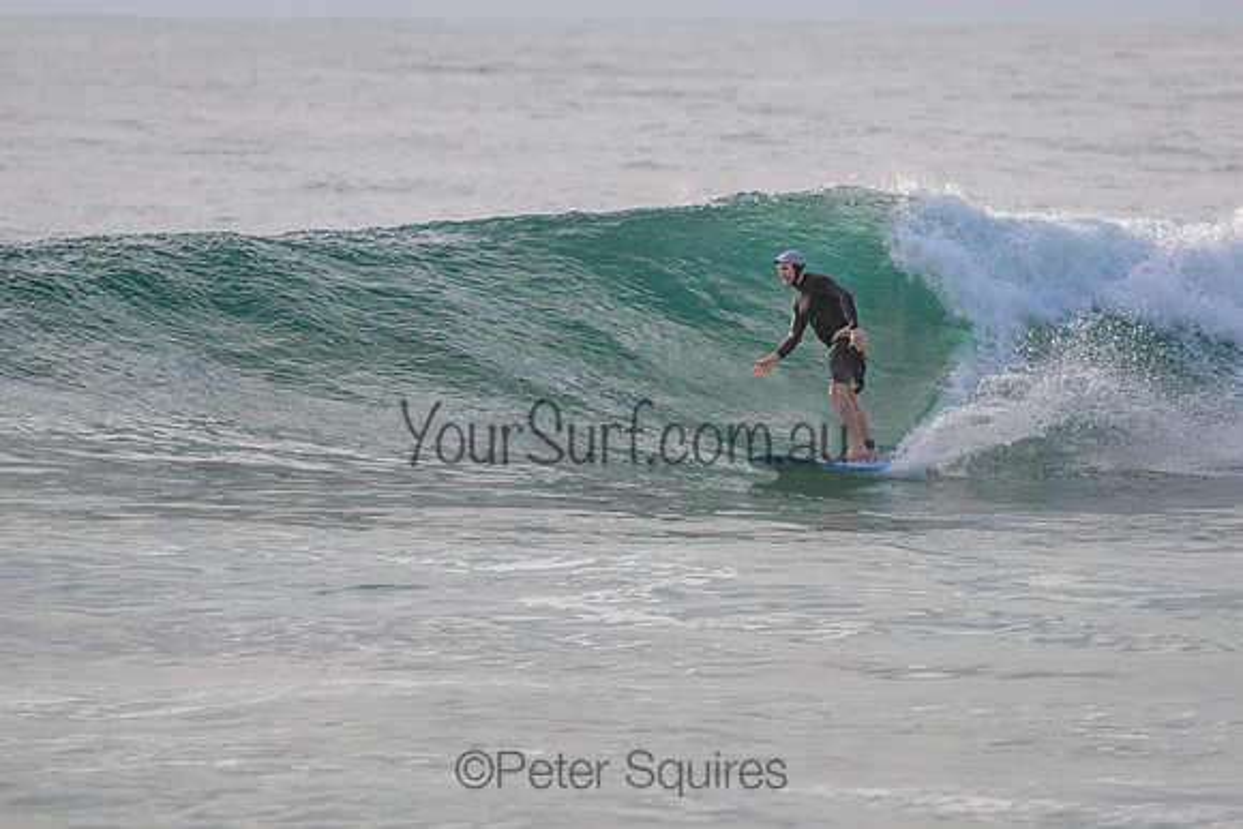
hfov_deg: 3.7
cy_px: 287
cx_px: 790
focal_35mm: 550
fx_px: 19000
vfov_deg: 2.5
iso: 360
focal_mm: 400
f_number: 5.6
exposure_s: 1/2000
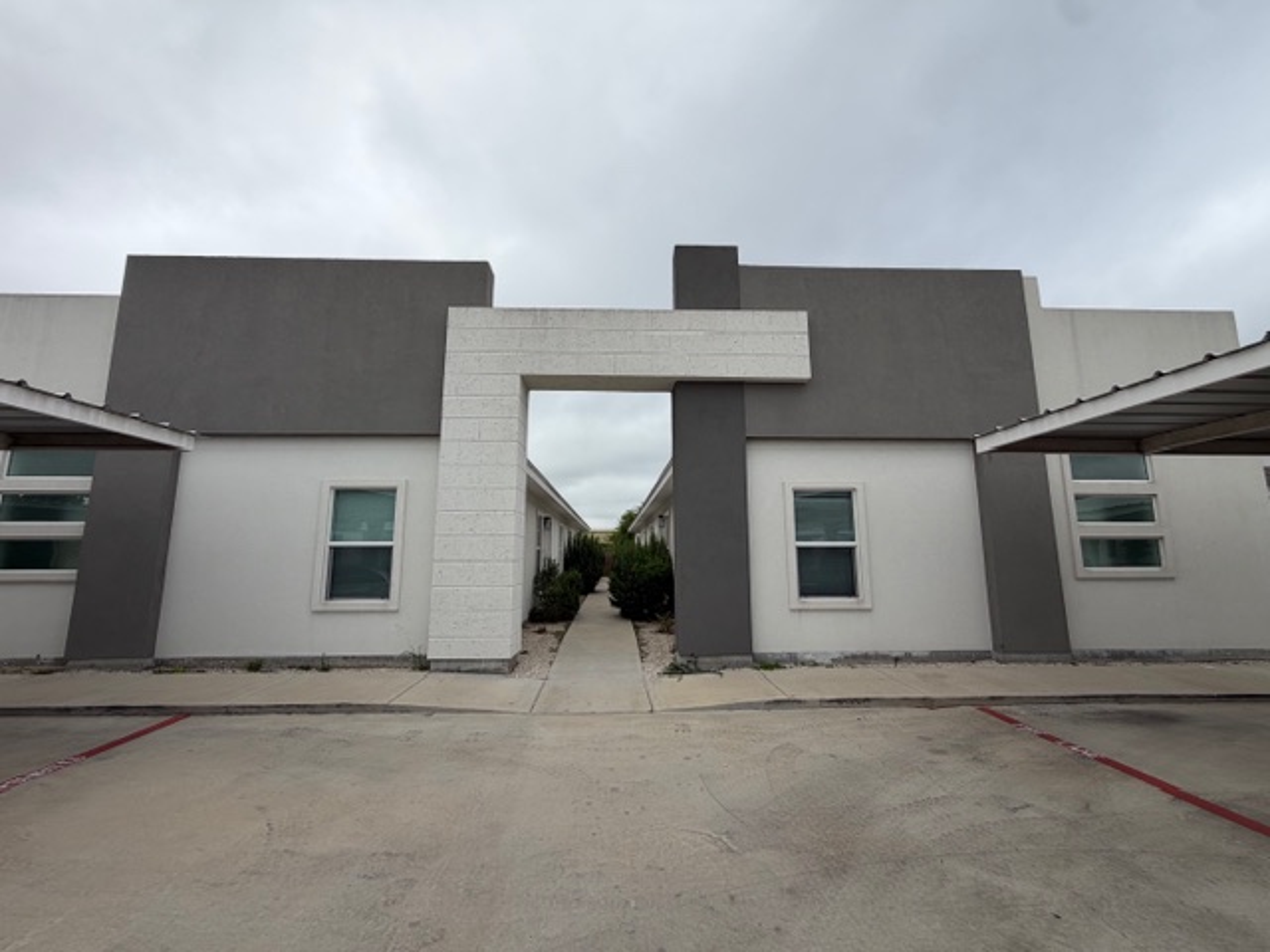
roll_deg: +0.0
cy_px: 476
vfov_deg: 85.7
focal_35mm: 14
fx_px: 514
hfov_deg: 102.1
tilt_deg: +11.1
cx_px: 635
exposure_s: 1/770
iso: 40
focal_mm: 2.22
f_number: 2.2
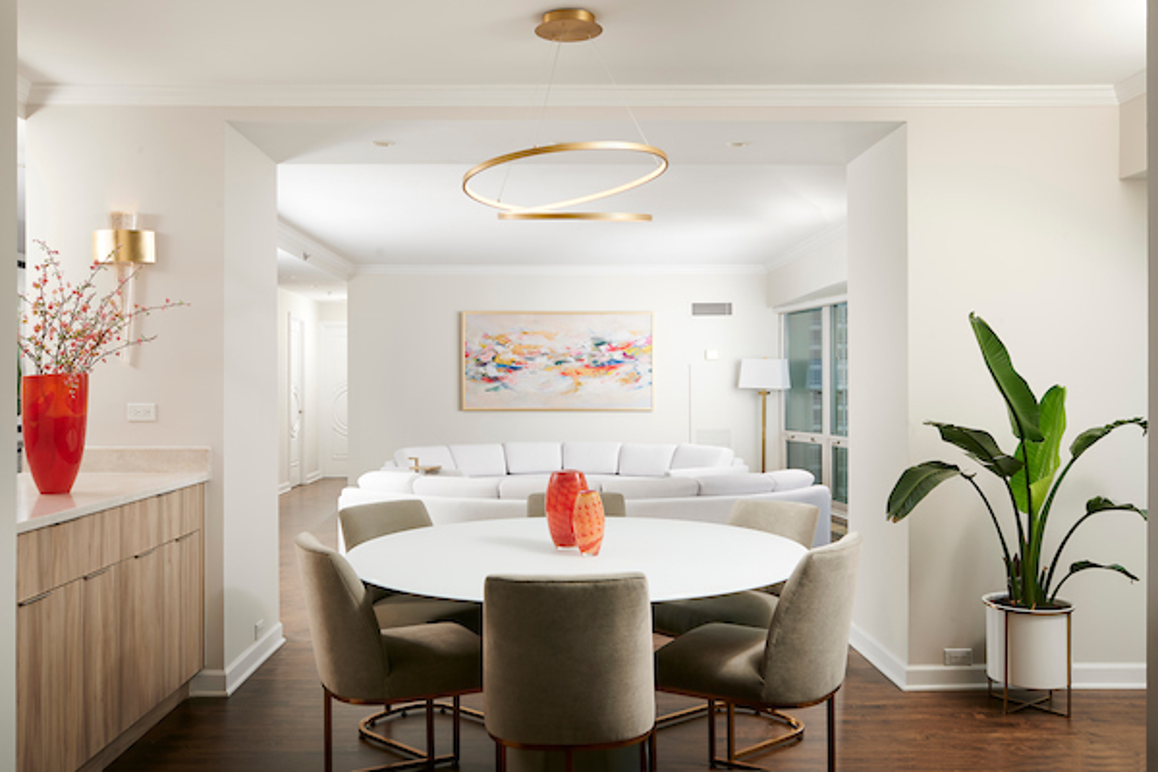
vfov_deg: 43.6
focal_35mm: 30
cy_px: 386
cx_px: 579
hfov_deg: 61.9
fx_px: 965
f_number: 11
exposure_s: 1/200
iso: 200
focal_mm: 30
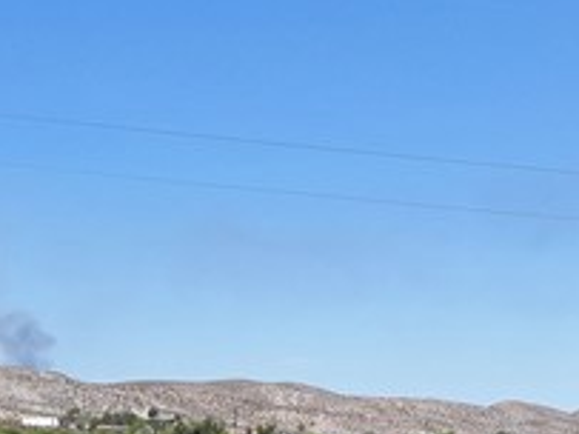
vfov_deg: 12.0
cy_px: 518
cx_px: 125
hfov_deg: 16.2
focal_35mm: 121
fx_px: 2023
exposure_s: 1/2000
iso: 100
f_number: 2.8
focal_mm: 12.29
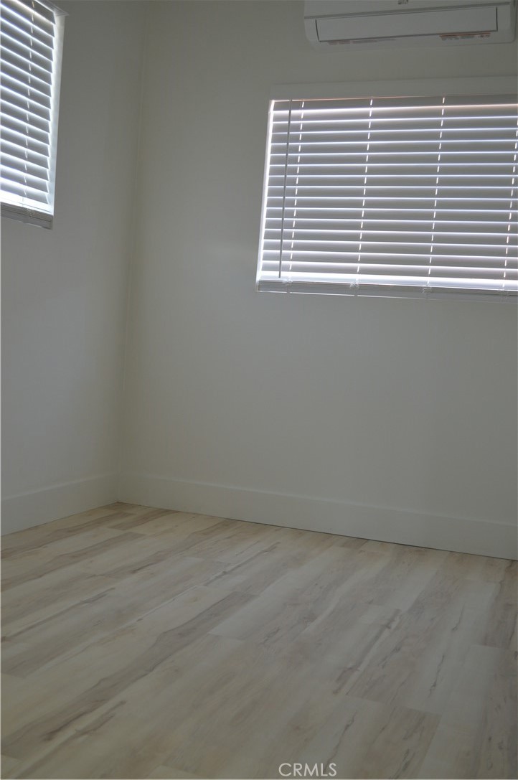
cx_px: 259
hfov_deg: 34.1
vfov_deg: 49.6
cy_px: 390
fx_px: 844
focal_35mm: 39
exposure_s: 1/30
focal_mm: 26
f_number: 4.2
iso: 400
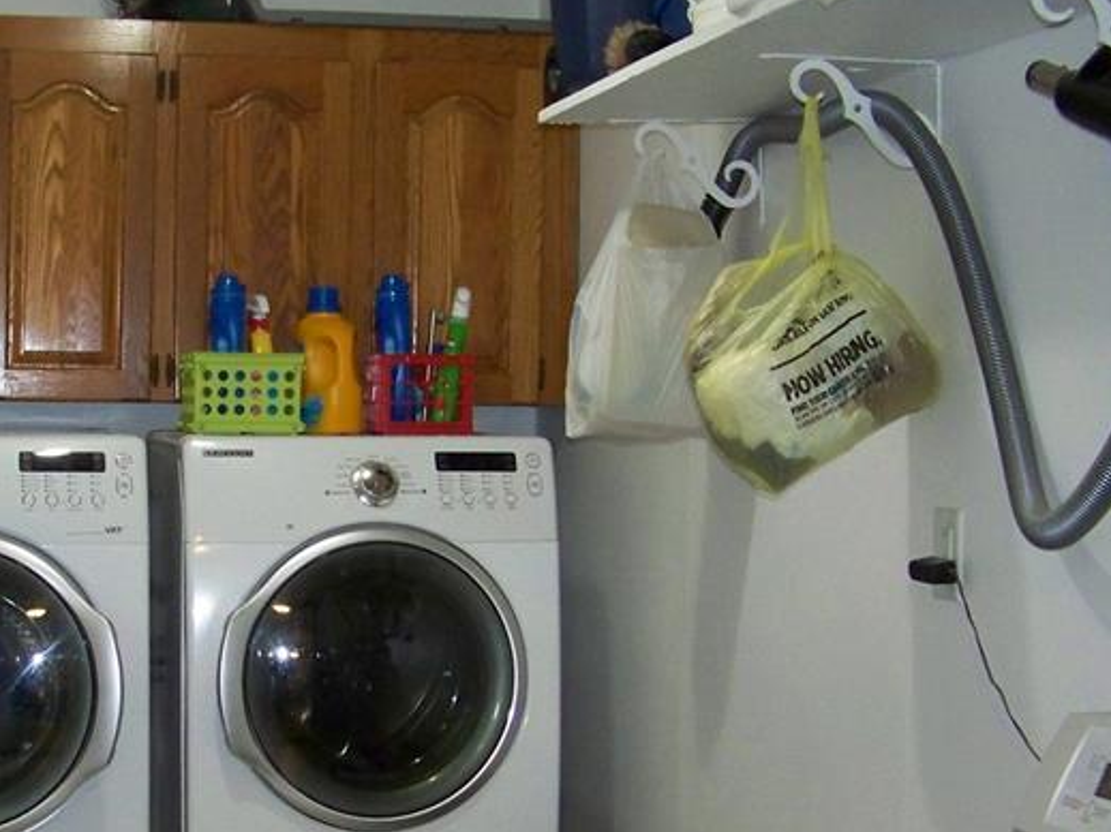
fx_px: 2278
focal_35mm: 71
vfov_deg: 20.6
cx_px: 238
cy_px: 592
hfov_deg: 26.9
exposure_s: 1/30
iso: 200
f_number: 2.8
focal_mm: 5.85
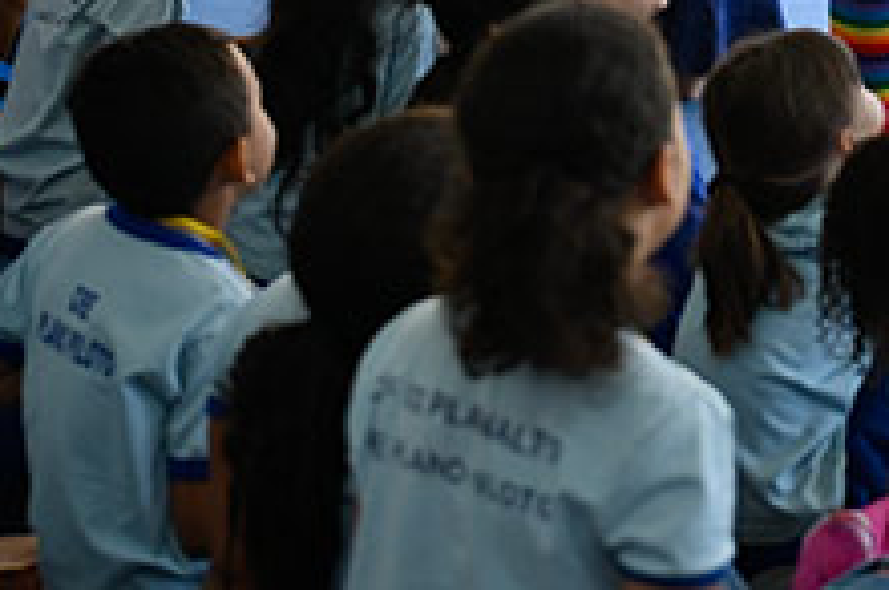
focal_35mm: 141
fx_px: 3477
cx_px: 820
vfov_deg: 9.5
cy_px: -251
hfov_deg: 14.4
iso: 500
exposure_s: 1/250
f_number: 2.8
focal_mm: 36
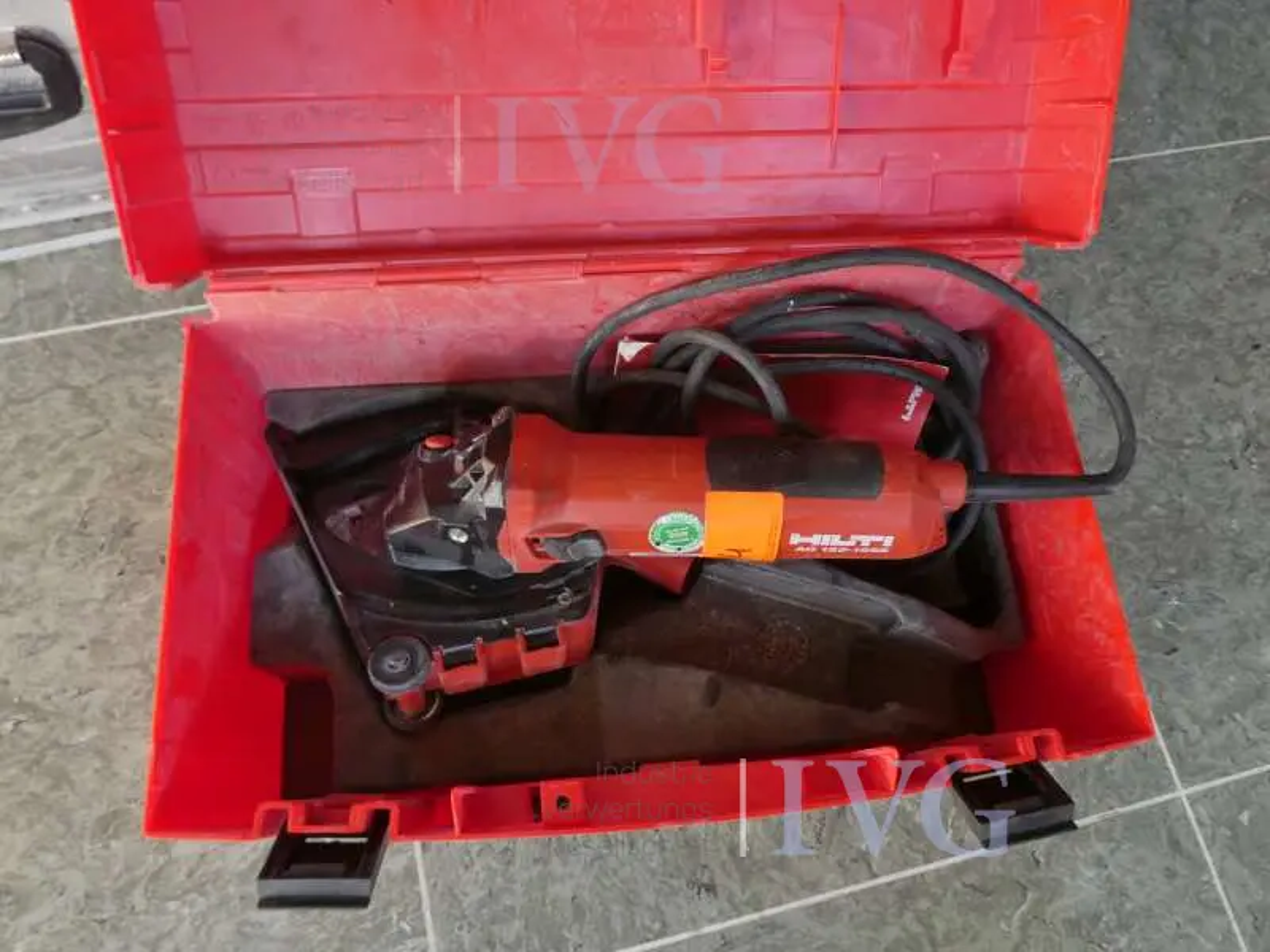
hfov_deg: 71.6
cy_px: 476
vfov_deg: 56.8
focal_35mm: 24
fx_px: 881
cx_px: 635
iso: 400
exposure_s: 1/60
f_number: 3.3
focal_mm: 4.3
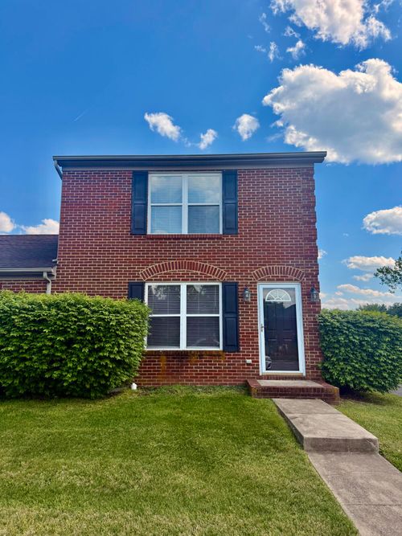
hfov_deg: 56.8
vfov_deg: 71.6
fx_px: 372
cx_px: 201
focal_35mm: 24
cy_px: 268
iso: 100
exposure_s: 1/4405
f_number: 1.78
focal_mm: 6.76
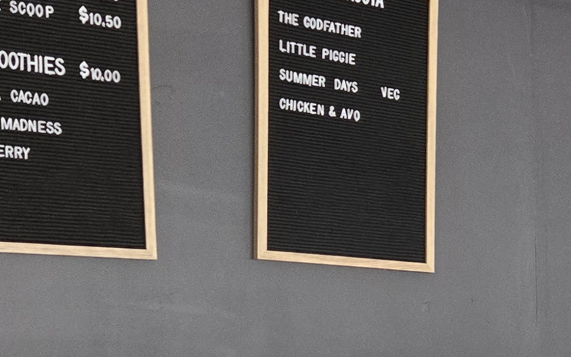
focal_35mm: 91
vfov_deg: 13.9
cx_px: 663
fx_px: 1416
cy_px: 433
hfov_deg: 21.4
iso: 250
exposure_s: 1/120
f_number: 1.8
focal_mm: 5.4
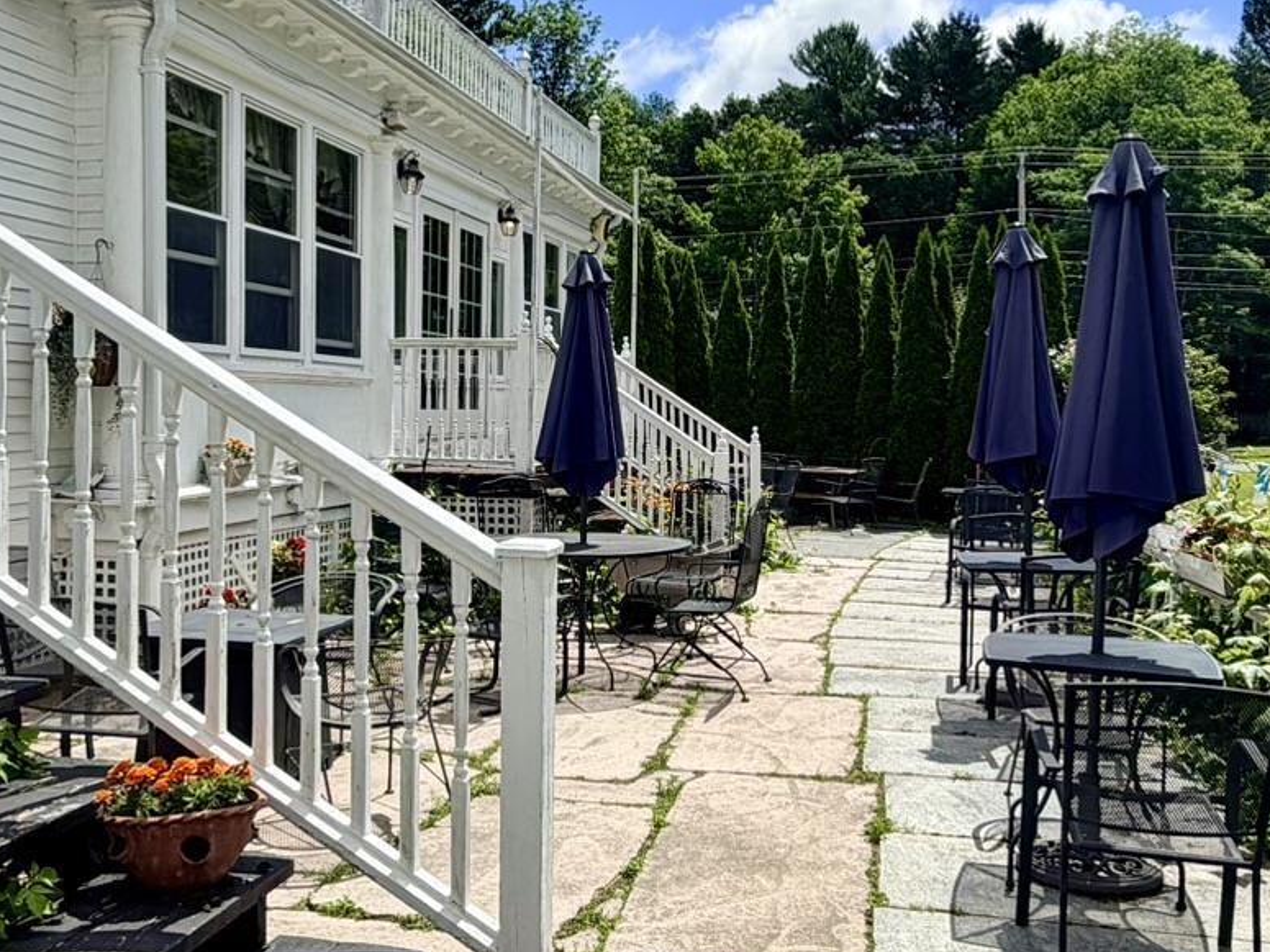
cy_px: 418
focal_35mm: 37
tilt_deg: -0.7
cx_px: 615
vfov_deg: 38.6
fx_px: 1357
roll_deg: -0.5
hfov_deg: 50.1
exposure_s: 1/1259
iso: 20
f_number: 2.2
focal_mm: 2.22
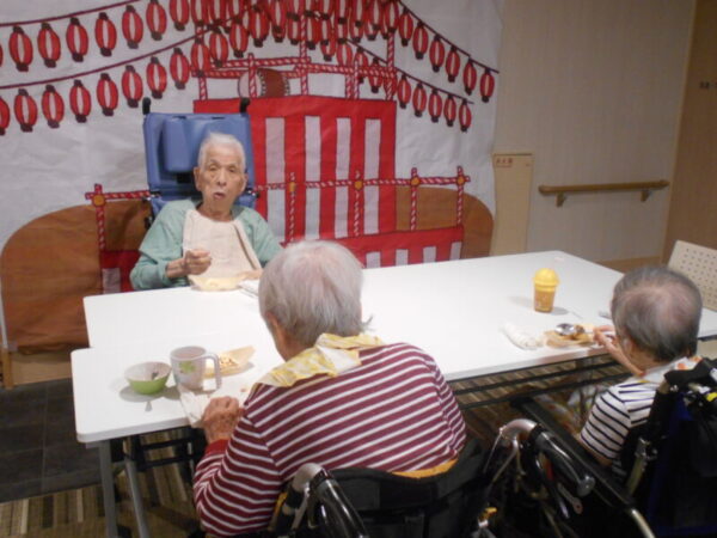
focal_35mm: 34
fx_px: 704
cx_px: 358
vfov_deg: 41.8
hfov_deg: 54.0
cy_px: 269
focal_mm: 5.8
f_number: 3.6
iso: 400
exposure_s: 1/25
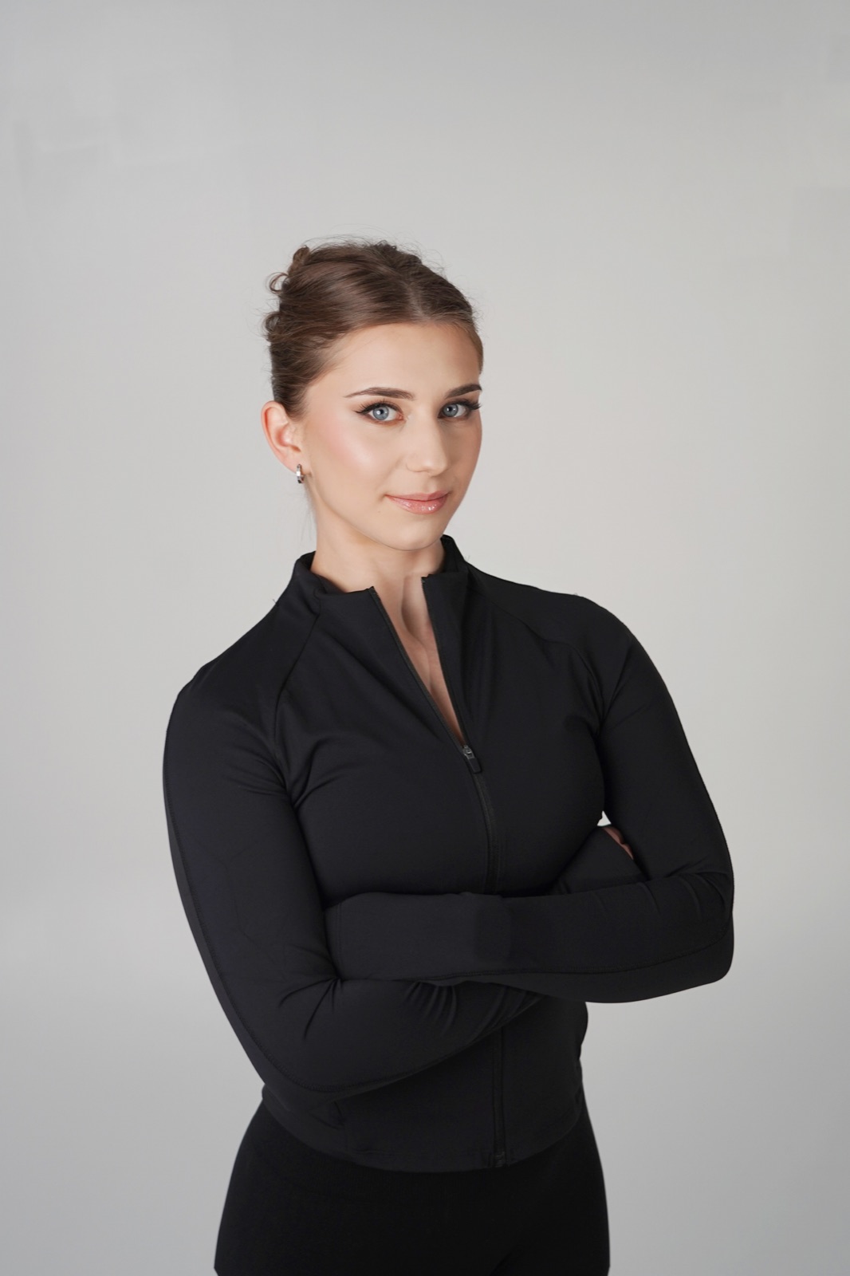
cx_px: 425
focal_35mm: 43
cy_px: 638
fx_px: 1523
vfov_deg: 45.4
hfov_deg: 31.2
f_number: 4
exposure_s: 1/160
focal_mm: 43
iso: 250
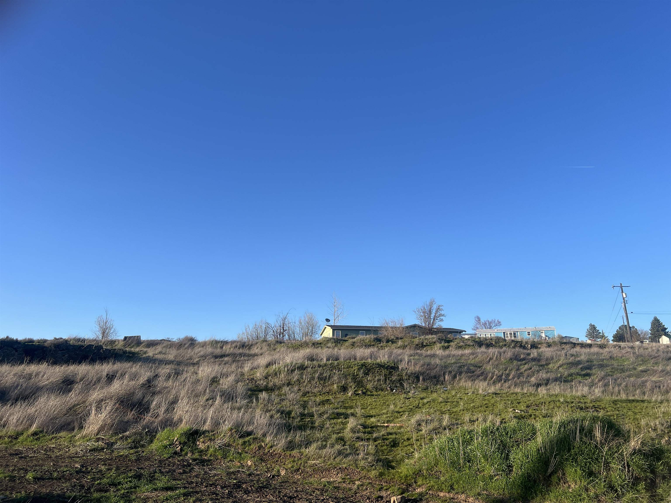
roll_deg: +0.0
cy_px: 252
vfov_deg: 53.1
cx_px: 336
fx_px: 504
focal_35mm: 26
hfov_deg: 67.3
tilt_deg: +16.4
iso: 50
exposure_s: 1/2571
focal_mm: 5.7
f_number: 1.5
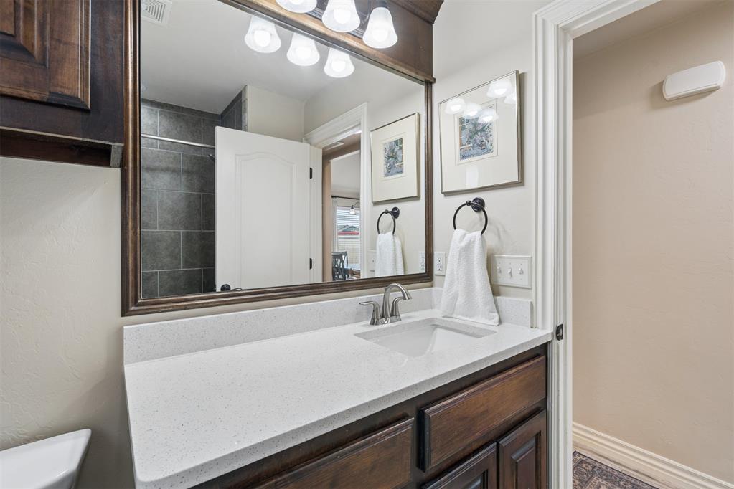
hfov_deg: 96.7
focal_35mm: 16
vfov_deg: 73.7
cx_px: 367
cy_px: 244
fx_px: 326
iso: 200
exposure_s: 1/8
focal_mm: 16
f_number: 8
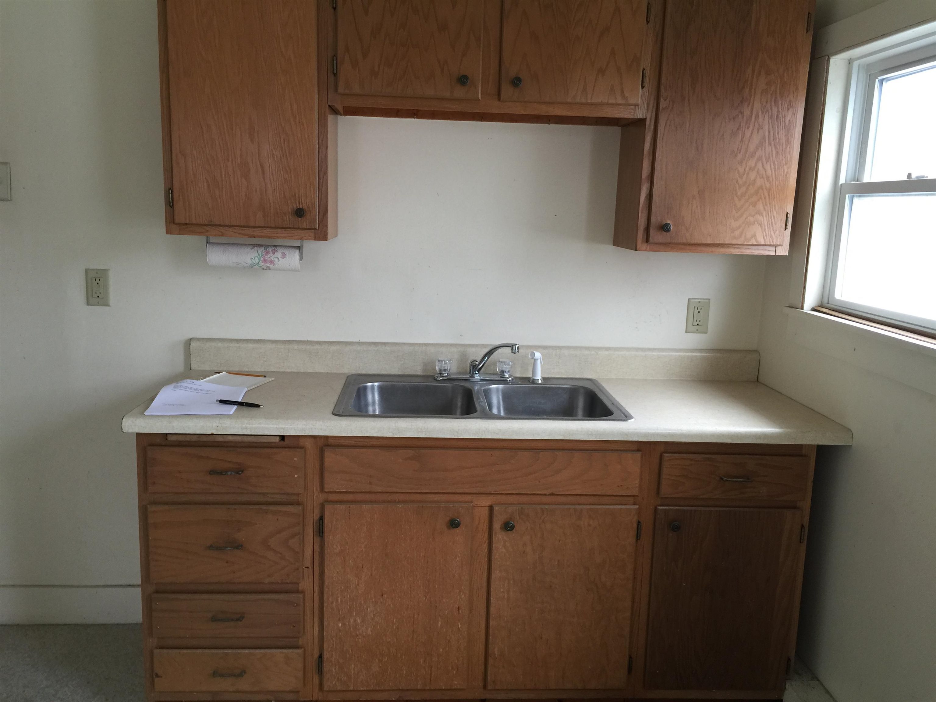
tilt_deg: -10.1
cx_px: 468
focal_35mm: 29
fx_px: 784
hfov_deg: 61.7
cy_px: 351
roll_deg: -1.6
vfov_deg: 48.2
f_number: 2.2
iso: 50
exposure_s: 1/15
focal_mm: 4.15
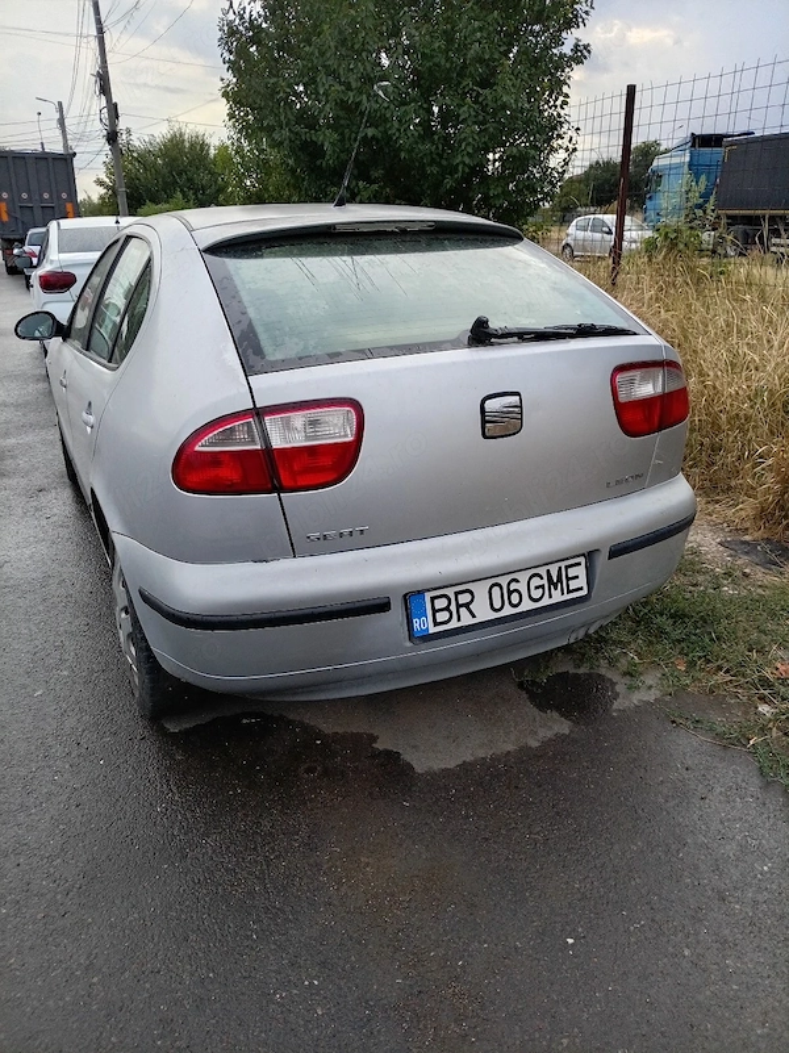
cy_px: 526
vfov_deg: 69.4
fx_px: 760
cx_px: 394
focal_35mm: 25
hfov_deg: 54.8
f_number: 1.8
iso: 100
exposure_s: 1/385
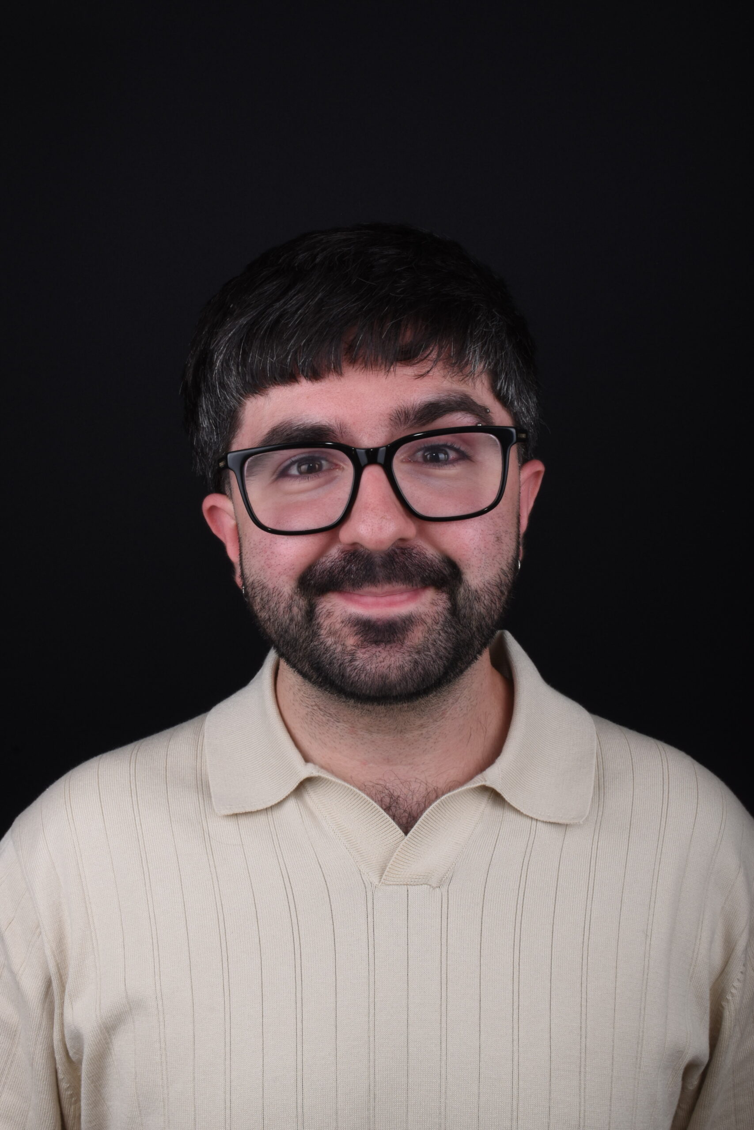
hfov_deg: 23.8
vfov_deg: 35.1
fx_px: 1790
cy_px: 565
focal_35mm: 57
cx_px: 377
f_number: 25
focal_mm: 38
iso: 320
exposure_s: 1/200
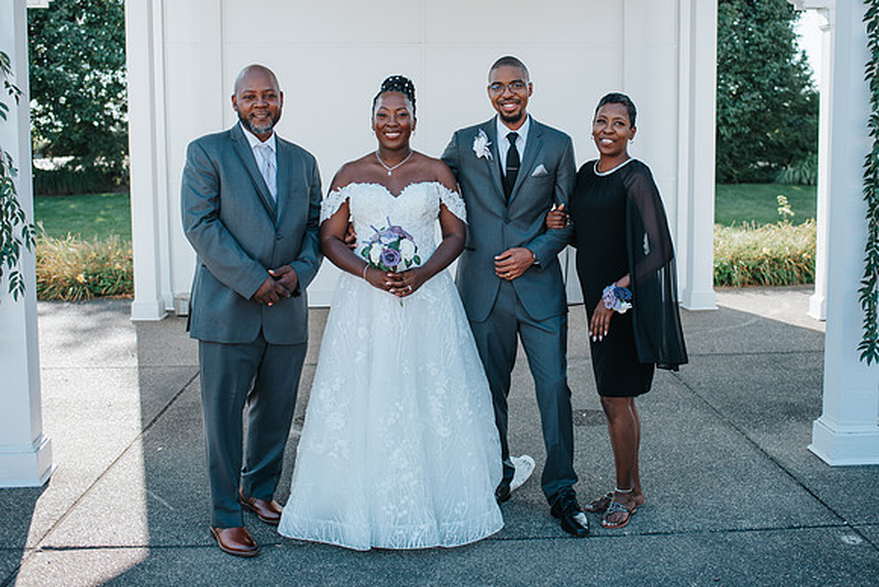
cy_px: 236
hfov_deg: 46.5
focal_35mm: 42
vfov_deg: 31.9
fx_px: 1022
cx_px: 469
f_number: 2.8
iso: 125
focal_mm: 35
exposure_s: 1/640
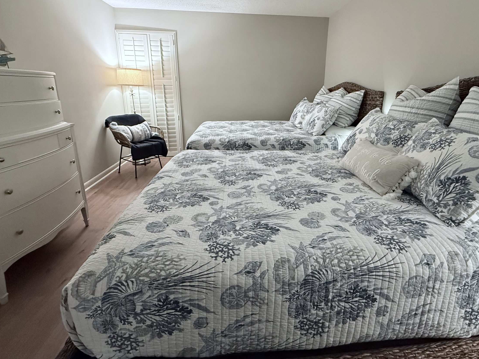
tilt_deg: -14.1
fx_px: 249
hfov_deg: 87.5
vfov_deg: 71.1
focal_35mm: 18
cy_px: 150
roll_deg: -0.8
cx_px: 264
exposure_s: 1/60
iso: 800
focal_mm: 2.22
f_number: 2.2
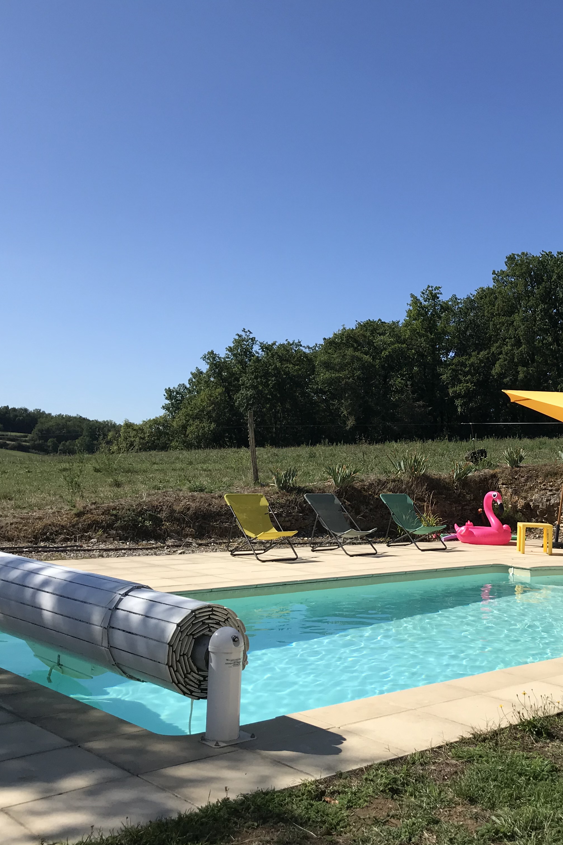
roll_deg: -2.1
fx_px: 915
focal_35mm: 39
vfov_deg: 49.6
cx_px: 461
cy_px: 423
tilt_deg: +3.7
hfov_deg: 33.1
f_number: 1.8
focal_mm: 3.99
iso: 20
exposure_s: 1/2994
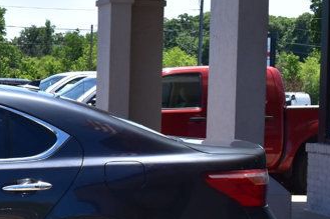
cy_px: 131
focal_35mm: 136
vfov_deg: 10.1
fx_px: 1242
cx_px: -163
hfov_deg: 14.2
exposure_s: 1/400
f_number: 11
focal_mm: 29
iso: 400
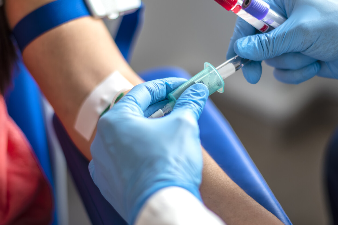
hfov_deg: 25.3
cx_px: 194
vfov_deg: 17.1
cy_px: 91
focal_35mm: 80
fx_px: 751
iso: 320
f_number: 1.4
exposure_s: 1/320
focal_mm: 50
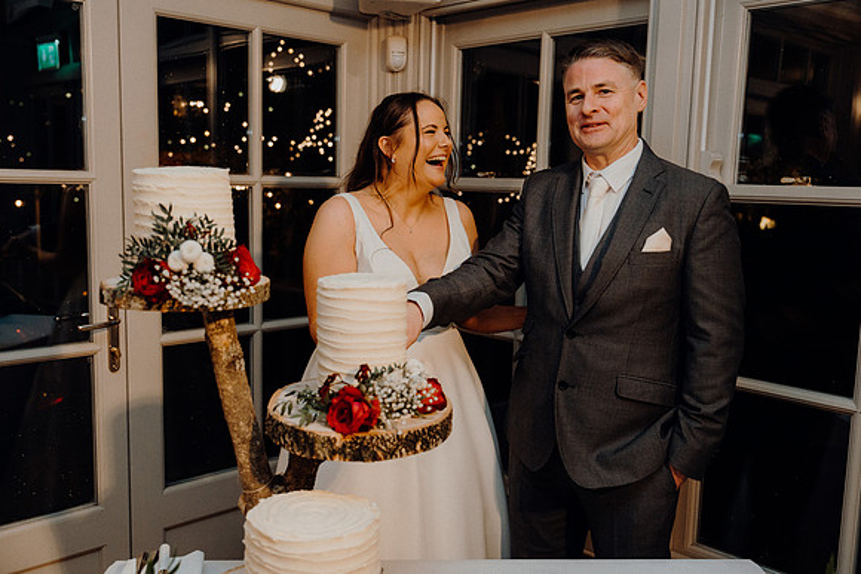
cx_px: 430
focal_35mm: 34
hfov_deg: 55.8
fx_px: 813
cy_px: 287
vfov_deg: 38.9
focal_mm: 34
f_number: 3.5
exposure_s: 1/160
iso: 2500
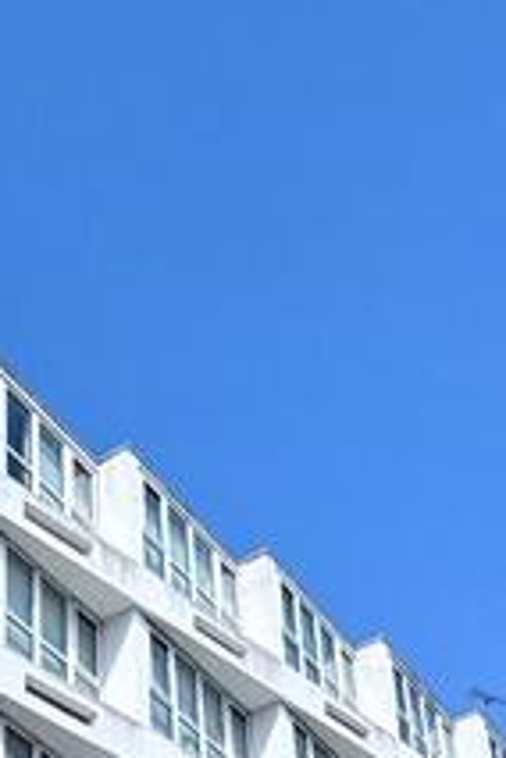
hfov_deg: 19.4
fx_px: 1476
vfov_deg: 24.7
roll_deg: +2.9
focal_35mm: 70
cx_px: 164
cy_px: 1014
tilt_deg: +22.7
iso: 20
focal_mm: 2.22
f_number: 2.2
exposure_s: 1/820
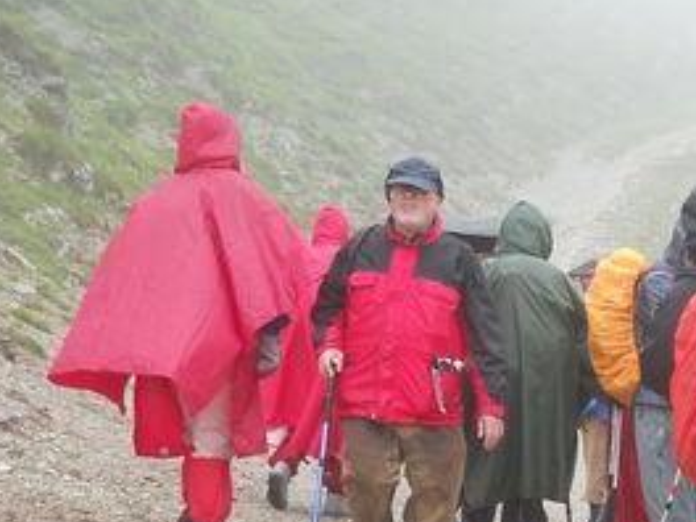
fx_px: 1830
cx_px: 641
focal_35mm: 91
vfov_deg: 16.0
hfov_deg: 21.0
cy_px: 465
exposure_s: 1/100
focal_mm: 7.88
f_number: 3.3
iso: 80
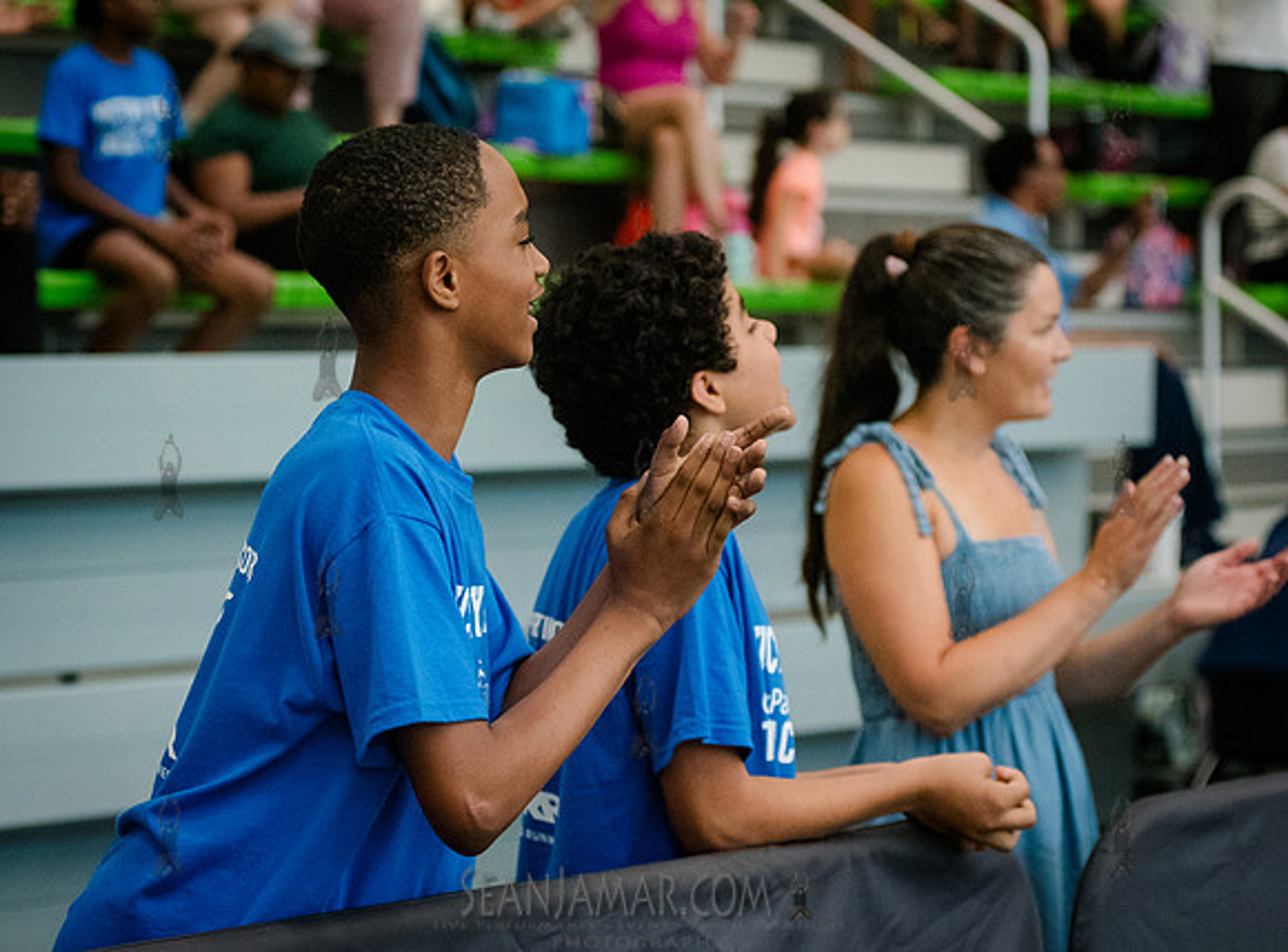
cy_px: 426
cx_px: 481
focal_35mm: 102
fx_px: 3772
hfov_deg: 19.3
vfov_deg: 14.4
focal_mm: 80
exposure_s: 1/1000
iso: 6400
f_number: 4
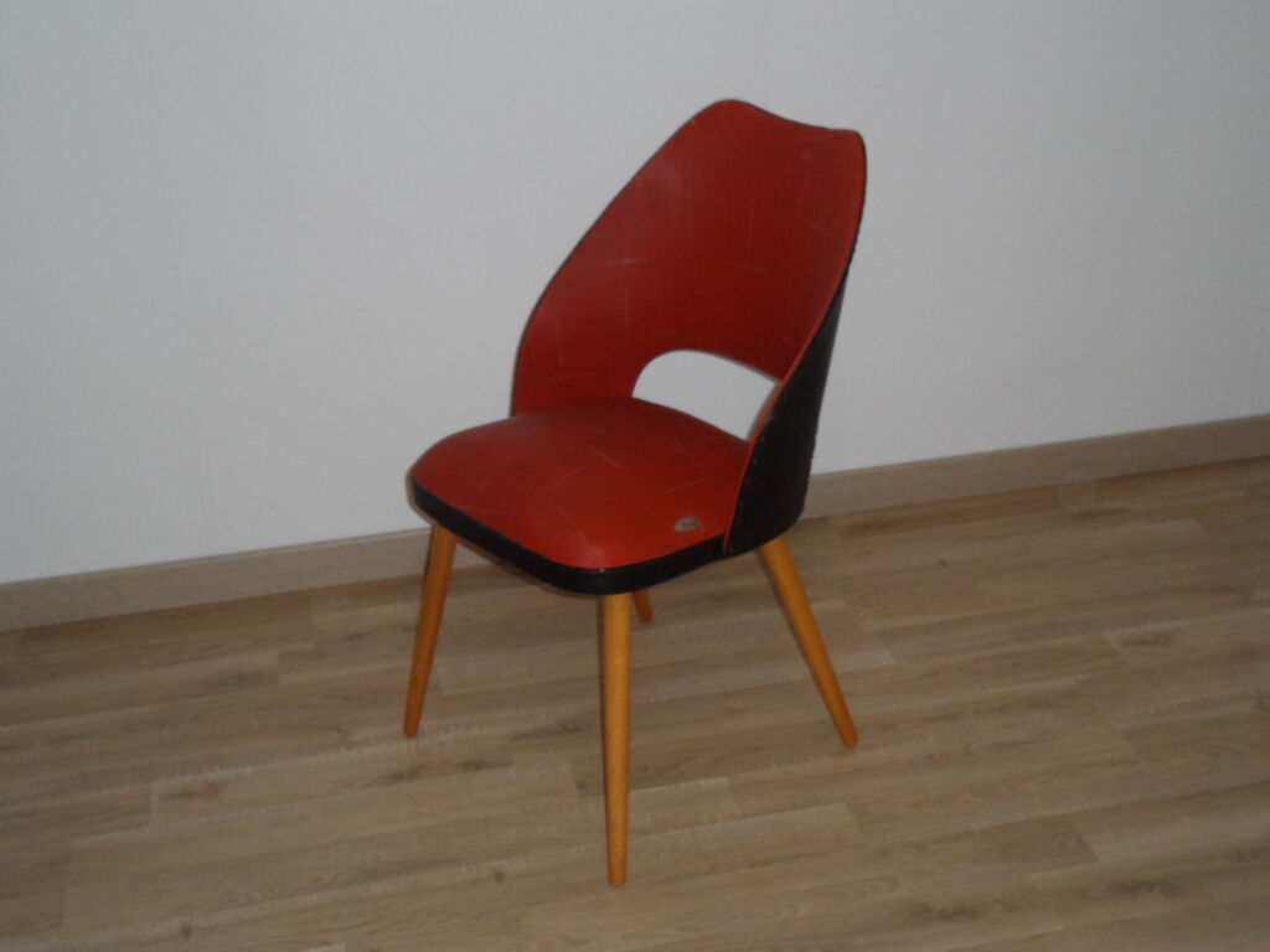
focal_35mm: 42
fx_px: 1541
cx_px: 635
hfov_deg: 44.8
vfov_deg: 34.3
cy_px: 476
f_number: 4.2
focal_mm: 7.8
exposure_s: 1/45
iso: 240
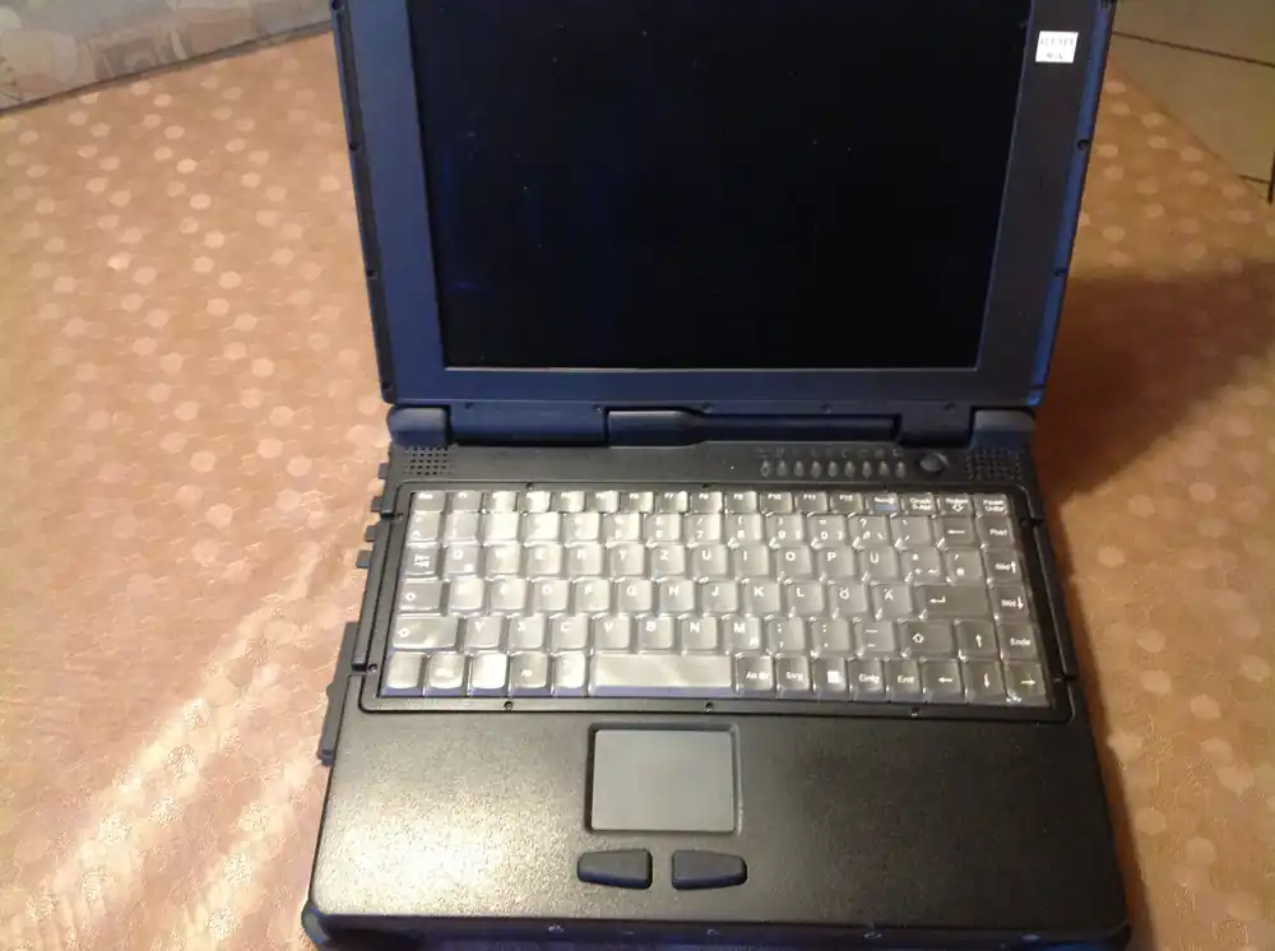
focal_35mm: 35
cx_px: 638
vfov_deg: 40.6
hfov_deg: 52.7
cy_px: 476
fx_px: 1287
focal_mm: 4.28
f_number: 2.4
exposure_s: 1/15
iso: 400
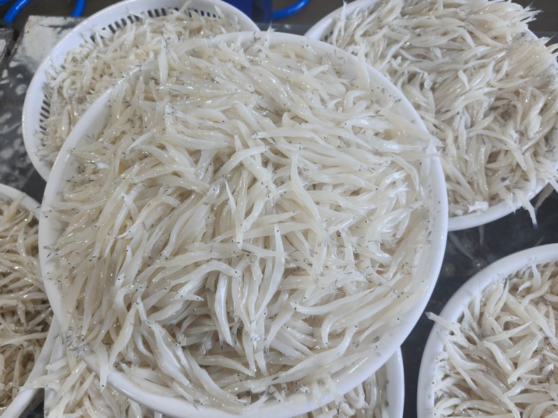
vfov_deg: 58.9
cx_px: 279
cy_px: 209
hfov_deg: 73.9
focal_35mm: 23
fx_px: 371
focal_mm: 6.06
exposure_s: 1/100
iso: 500
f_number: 1.6
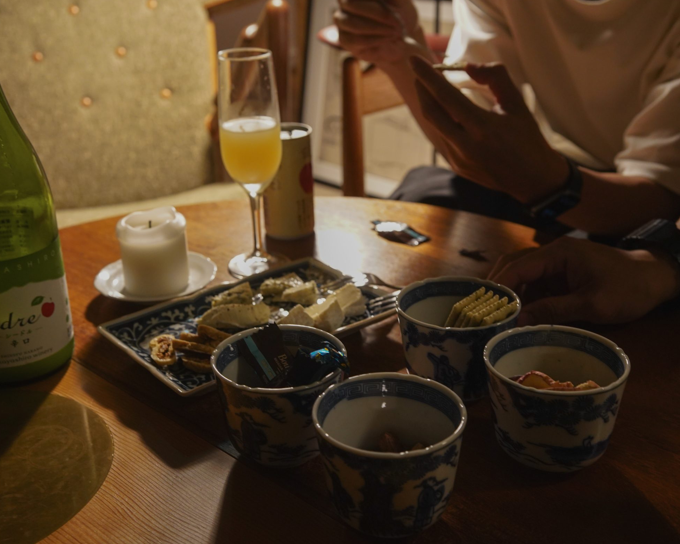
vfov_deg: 34.9
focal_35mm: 43
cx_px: 329
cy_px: 265
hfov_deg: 42.9
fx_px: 865
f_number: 5.6
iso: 2500
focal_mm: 35
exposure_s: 1/20
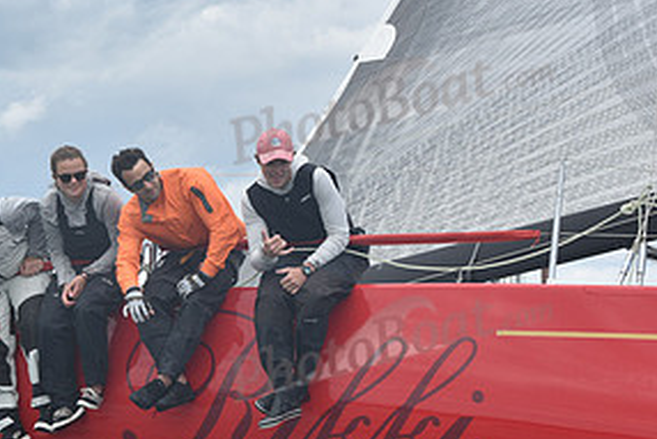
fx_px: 2593
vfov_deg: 9.7
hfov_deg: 14.3
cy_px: 256
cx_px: 113
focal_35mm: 142
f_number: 6.3
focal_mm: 70
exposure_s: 1/1000
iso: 250
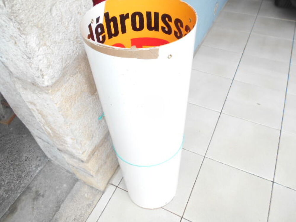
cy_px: 111
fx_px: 222
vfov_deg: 53.1
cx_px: 148
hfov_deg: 67.3
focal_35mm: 26
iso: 80
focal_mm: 4.6
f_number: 3.2
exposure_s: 1/80
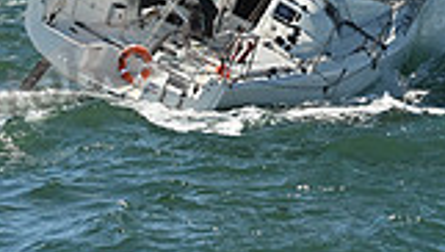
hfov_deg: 8.1
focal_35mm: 264
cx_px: 422
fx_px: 3119
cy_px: -388
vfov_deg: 4.5
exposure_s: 1/1600
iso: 320
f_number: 9
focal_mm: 70
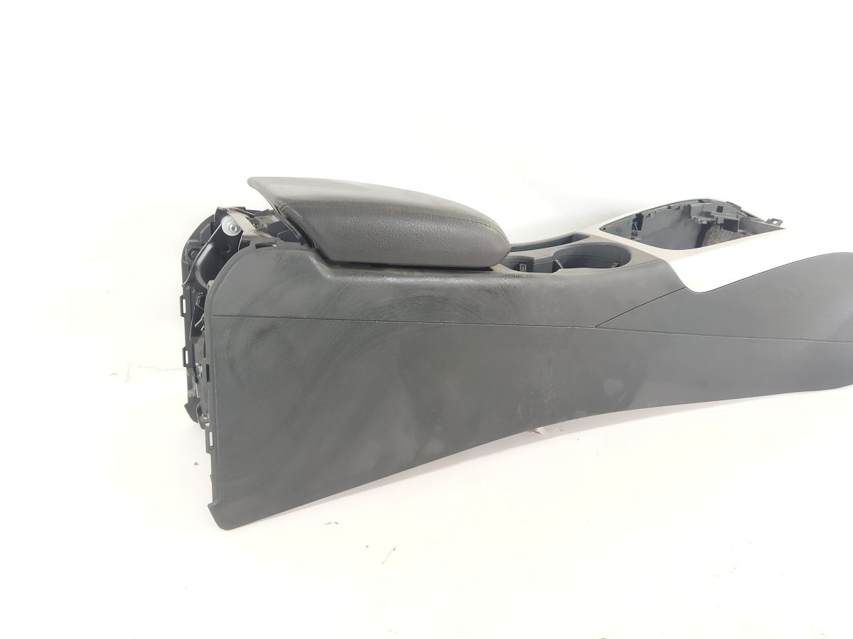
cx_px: 426
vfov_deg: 51.4
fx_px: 665
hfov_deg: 65.3
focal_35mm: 27
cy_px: 320
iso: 224
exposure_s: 1/50
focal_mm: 4.71
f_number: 1.79
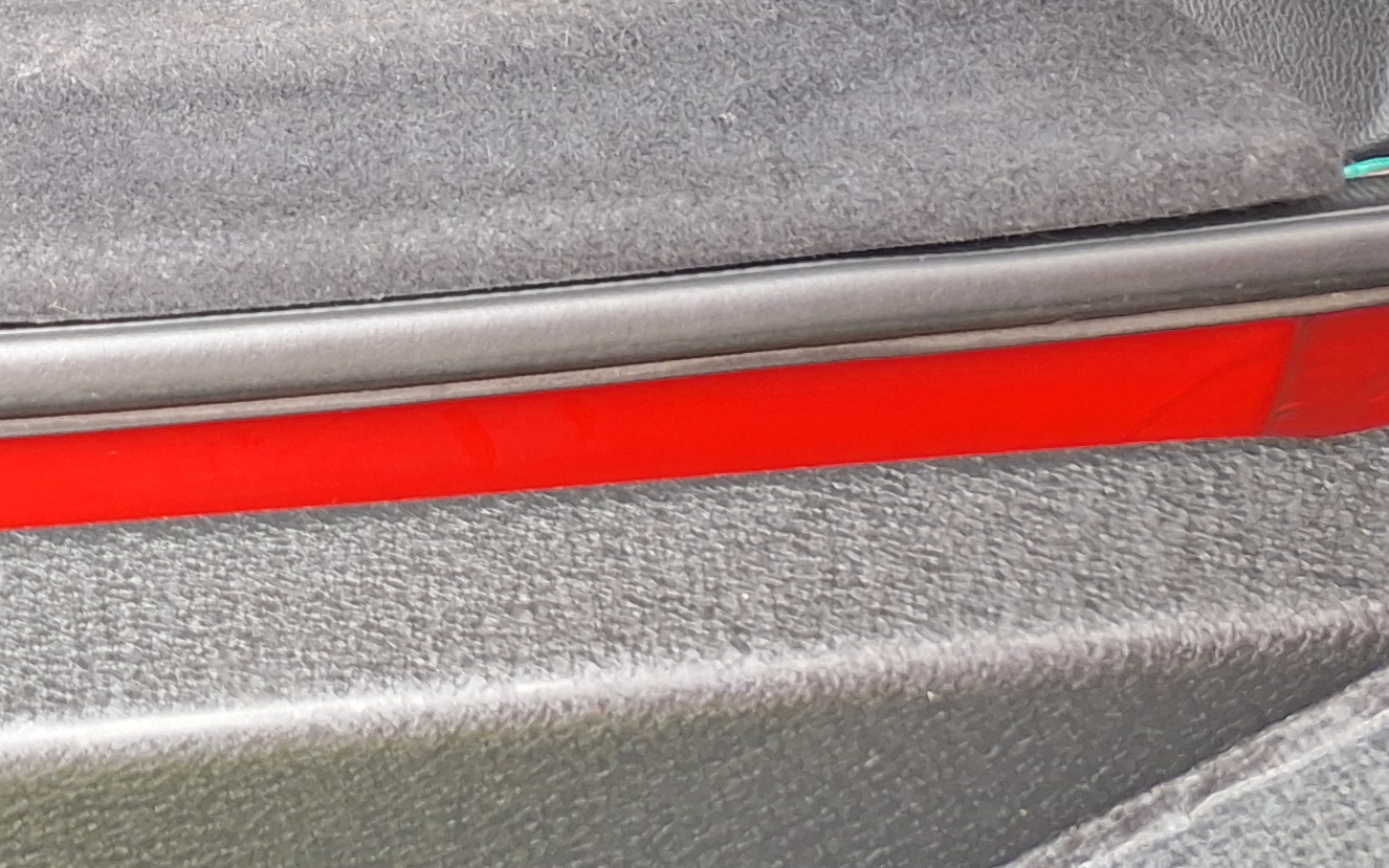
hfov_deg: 22.3
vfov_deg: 15.2
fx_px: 2839
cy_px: -672
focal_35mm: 75
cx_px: -728
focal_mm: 5.54
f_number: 1.8
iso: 250
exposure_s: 1/30
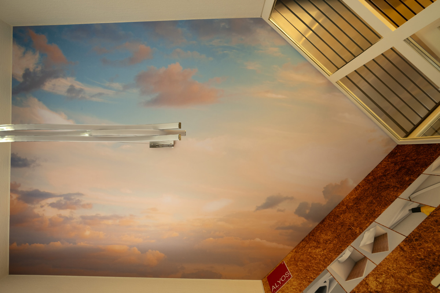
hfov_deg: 102.3
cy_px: 146
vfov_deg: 79.2
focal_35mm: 14
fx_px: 177
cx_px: 220
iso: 100
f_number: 8
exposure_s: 1.3
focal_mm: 14.5
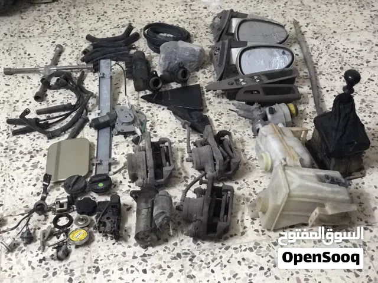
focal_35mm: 57
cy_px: 142
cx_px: 189
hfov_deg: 33.8
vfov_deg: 25.7
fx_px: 622
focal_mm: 6.6
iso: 1000
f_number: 2.8
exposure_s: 1/50
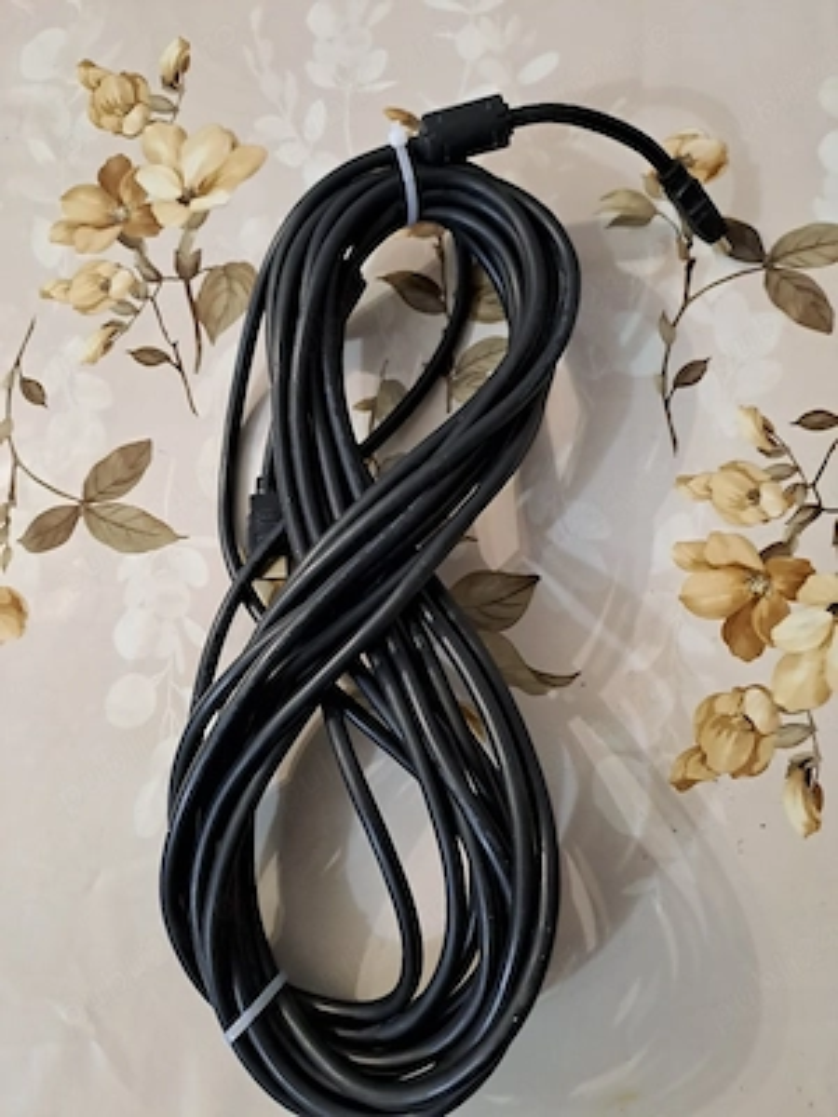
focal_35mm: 25
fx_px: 807
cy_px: 558
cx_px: 419
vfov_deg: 69.4
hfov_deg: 54.9
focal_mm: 4.65
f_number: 1.8
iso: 500
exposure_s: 1/25
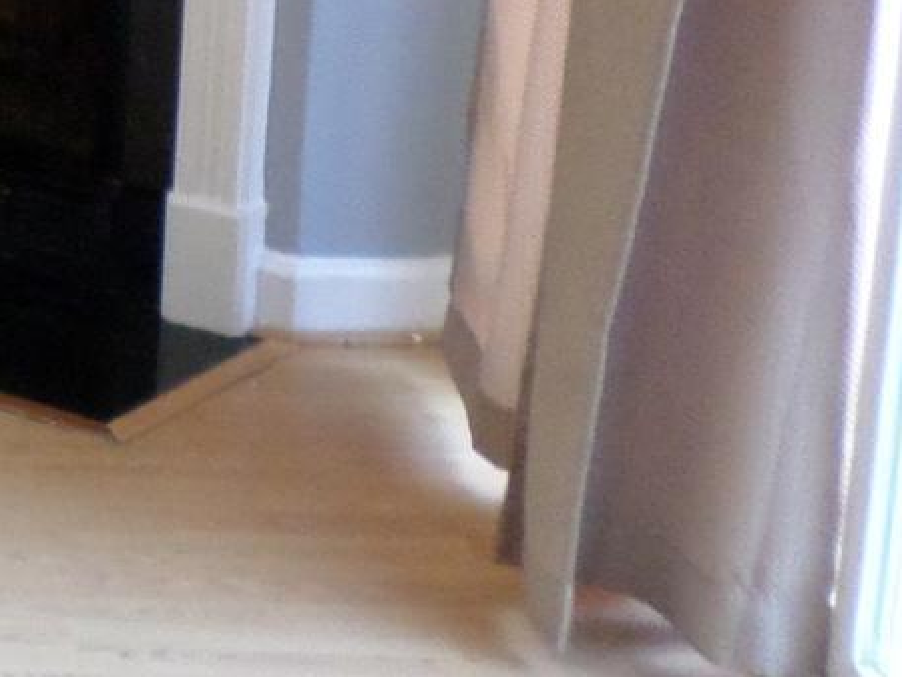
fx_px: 2945
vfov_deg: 12.8
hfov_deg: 14.0
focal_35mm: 113
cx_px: -1021
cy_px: -115
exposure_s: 1/30
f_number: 2.5
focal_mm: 4.5
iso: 200
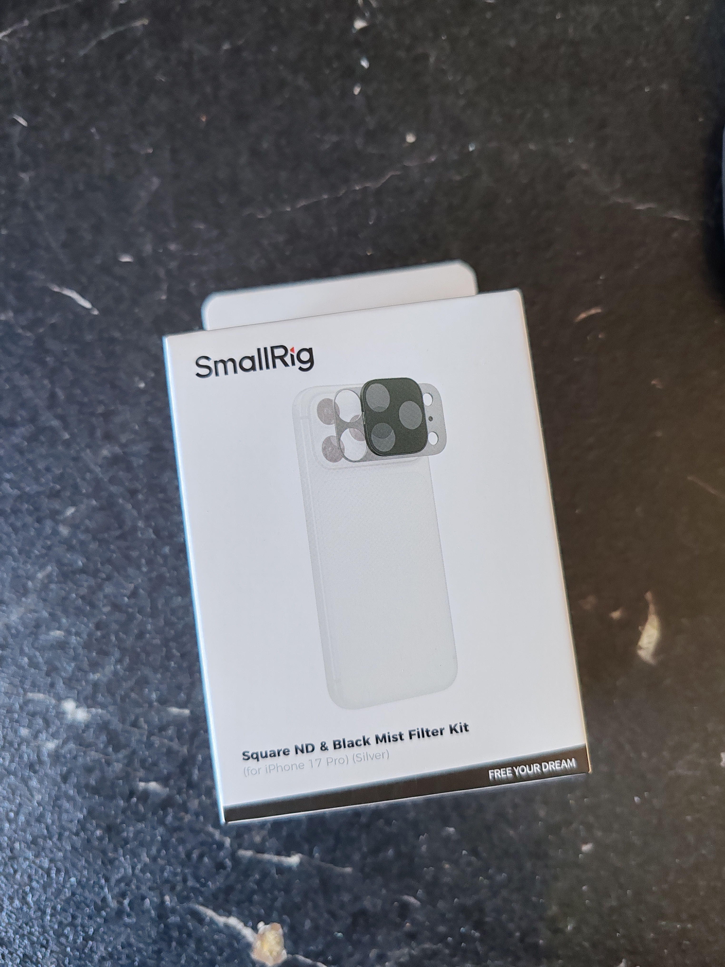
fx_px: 754
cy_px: 484
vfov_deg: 65.3
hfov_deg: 51.4
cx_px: 362
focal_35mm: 27
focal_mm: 6.12
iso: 800
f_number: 1.9
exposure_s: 1/100
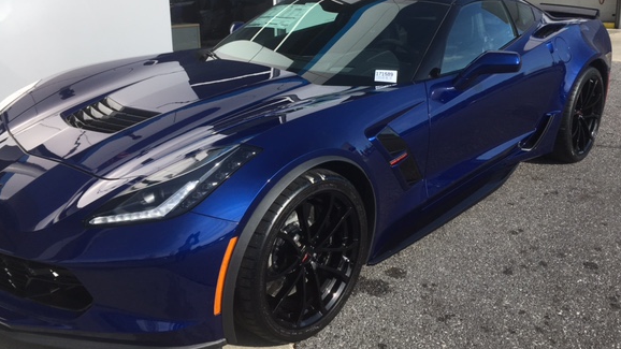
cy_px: 119
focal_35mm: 35
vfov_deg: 33.4
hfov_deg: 56.6
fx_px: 576
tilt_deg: -12.8
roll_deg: +2.1
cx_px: 290
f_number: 2.2
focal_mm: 4.15
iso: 25
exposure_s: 1/1923
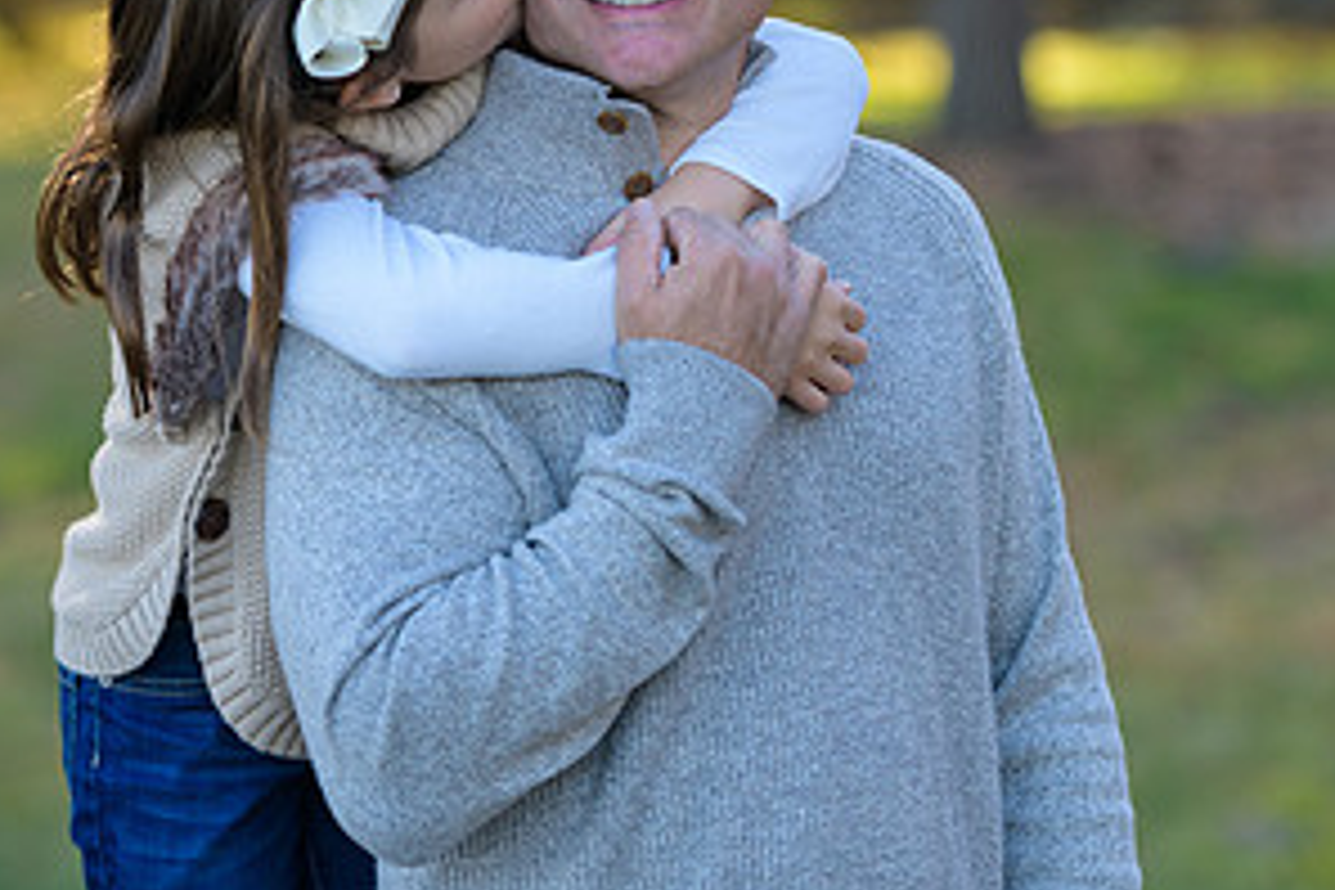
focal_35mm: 234
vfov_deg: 5.9
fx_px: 8677
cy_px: 119
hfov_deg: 8.8
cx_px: 854
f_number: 3.2
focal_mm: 120
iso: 200
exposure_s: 1/320
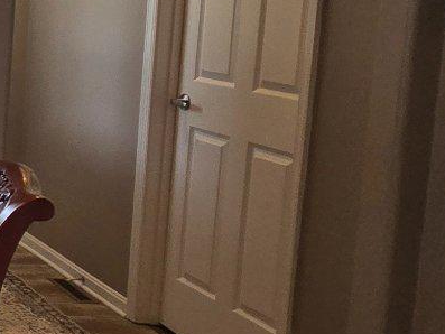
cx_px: -489
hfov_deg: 17.7
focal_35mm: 67
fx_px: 862
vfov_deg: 21.8
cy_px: 90
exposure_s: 1/60
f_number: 2.2
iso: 125
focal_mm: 2.2
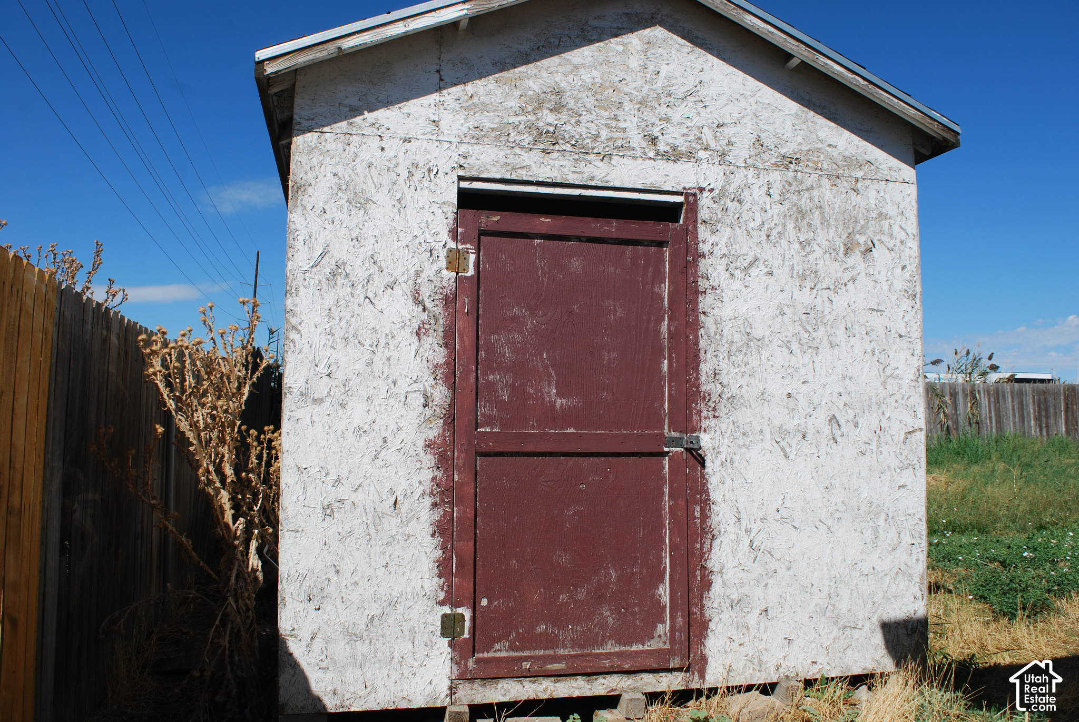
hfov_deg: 67.3
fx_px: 810
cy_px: 361
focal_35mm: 27
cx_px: 540
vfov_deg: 48.1
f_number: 8
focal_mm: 18
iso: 100
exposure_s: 1/250
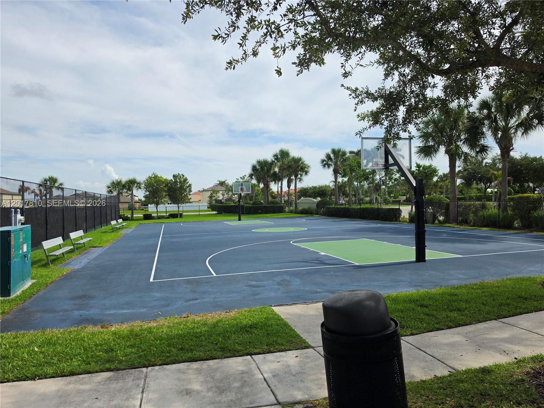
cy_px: 204
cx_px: 272
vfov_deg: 58.9
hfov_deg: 73.9
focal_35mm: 23
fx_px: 361
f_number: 1.4
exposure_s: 1/7058
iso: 64
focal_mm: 6.5
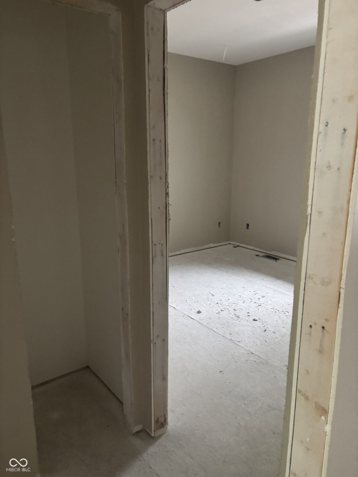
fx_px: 359
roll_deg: +0.9
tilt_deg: -12.8
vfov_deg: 67.3
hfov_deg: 53.0
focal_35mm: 26
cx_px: 179
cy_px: 238
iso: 640
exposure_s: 1/40
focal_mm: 5.96
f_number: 1.6
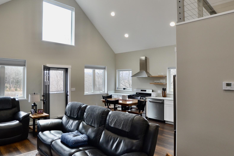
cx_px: 71
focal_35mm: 22
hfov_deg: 75.1
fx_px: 143
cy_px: 73
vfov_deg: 57.2
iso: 400
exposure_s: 1/125
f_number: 5.6
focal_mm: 10
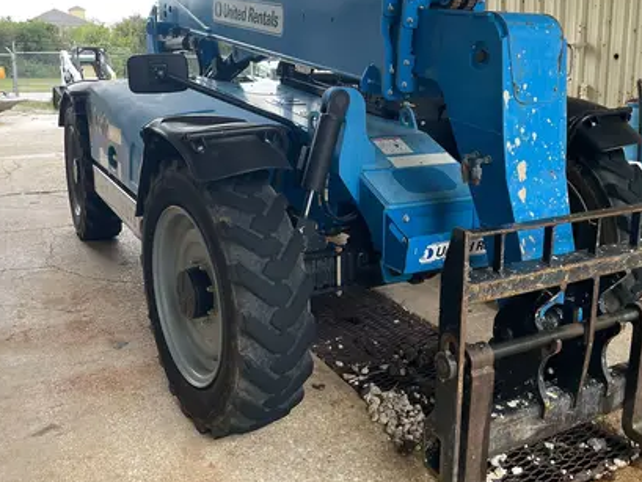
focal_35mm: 35
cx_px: 336
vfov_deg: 40.4
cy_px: 177
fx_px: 649
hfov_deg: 52.6
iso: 125
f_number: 1.6
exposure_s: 1/72
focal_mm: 4.2
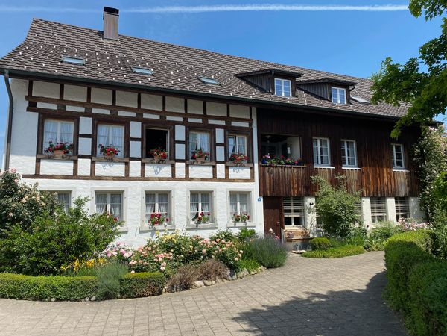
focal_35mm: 26
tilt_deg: +7.5
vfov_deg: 53.1
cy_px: 168
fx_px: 336
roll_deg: +1.6
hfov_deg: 67.3
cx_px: 224
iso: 32
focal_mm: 4.25
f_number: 1.8
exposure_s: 1/2358
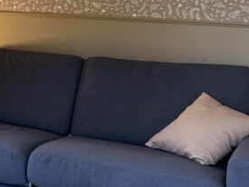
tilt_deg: -4.4
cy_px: 4
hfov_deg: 16.9
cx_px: -204
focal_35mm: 95
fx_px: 683
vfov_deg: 15.3
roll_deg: +0.8
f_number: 1.6
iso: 100
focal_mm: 5.1
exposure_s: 1/100
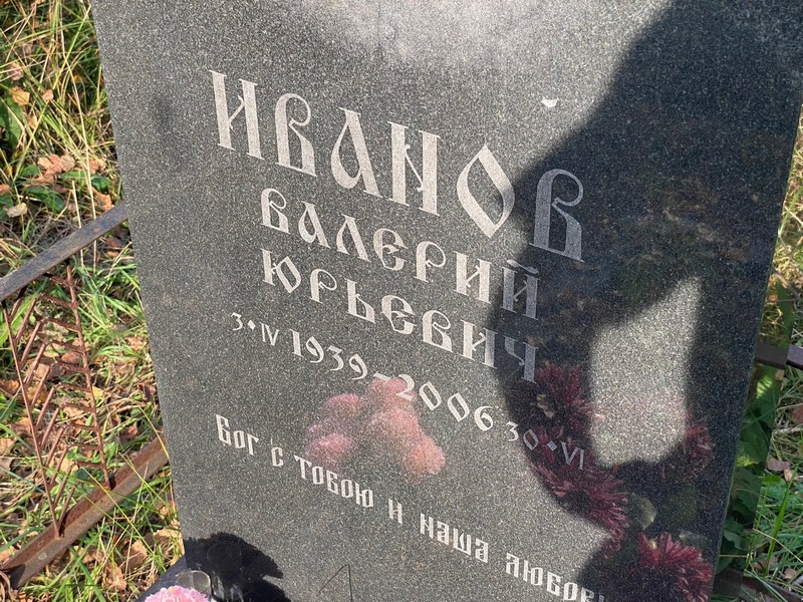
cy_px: 301
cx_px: 402
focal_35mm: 52
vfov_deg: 28.0
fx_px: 1206
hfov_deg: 36.8
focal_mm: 6
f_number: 2
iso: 20
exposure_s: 1/218
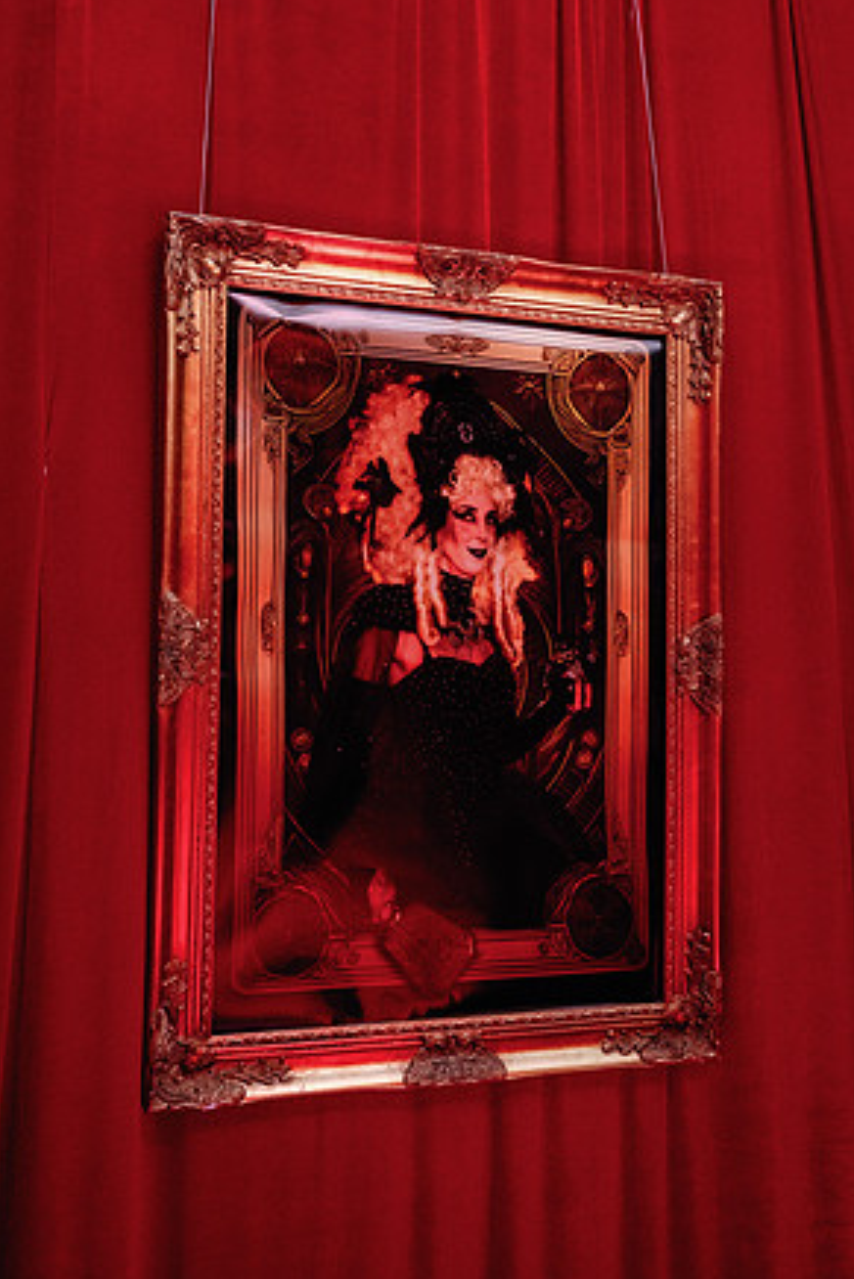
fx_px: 1138
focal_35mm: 32
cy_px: 637
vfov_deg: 58.7
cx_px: 426
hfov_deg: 41.1
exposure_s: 1/60
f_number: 5.6
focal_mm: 20.6
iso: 3200
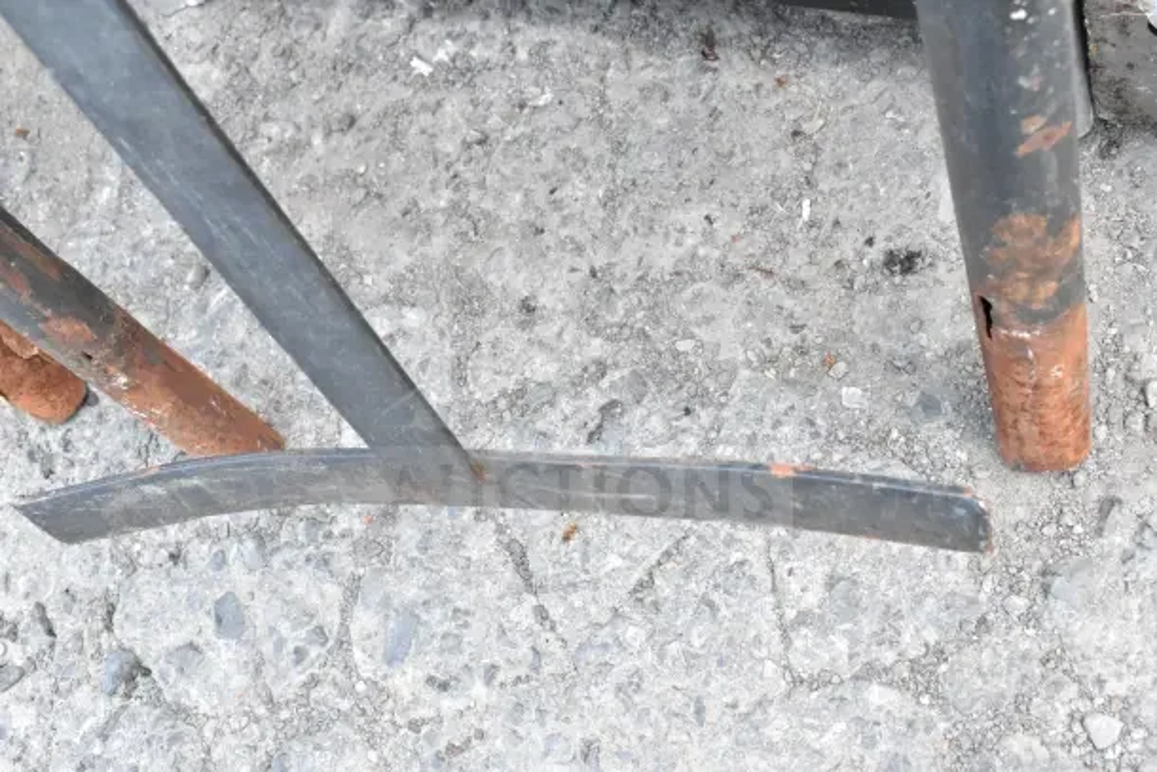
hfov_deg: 49.5
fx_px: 1254
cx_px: 578
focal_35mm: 39
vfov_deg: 34.2
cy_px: 386
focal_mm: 26
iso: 6400
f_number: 11
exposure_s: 1/500
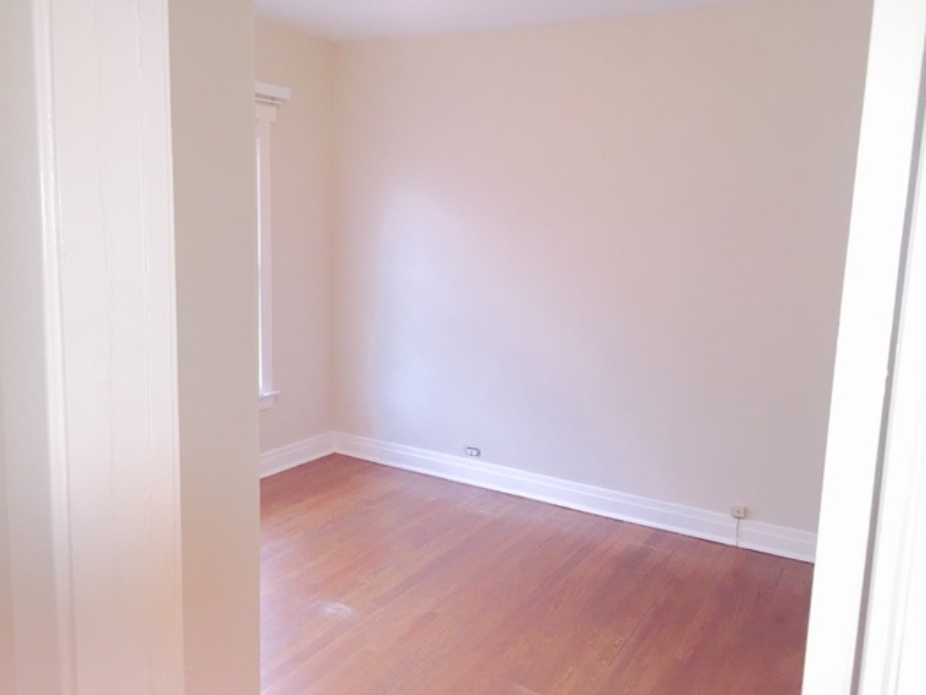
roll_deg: -1.1
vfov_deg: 48.2
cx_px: 463
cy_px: 348
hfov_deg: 61.7
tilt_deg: -8.8
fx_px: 776
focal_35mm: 29
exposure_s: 1/30
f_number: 2.2
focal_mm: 4.15
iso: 50
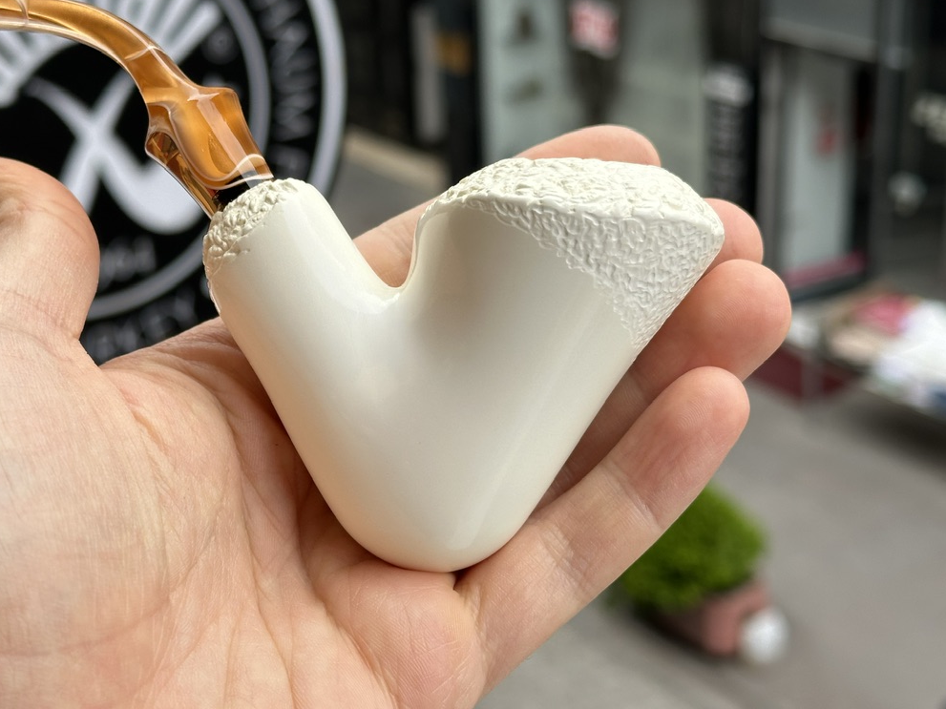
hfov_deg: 31.1
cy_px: 282
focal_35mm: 62
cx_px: 353
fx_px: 1694
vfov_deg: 23.6
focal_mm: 6.86
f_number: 1.78
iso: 64
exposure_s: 1/1212
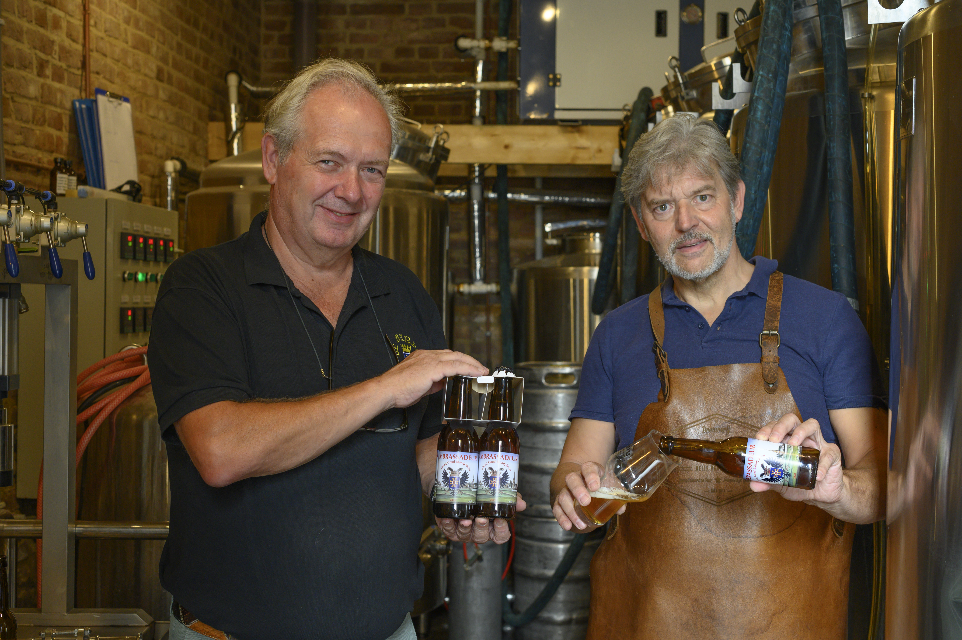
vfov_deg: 27.0
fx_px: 1335
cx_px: 481
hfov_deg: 39.6
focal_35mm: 50
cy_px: 320
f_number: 5.6
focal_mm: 50
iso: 1600
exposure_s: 1/30
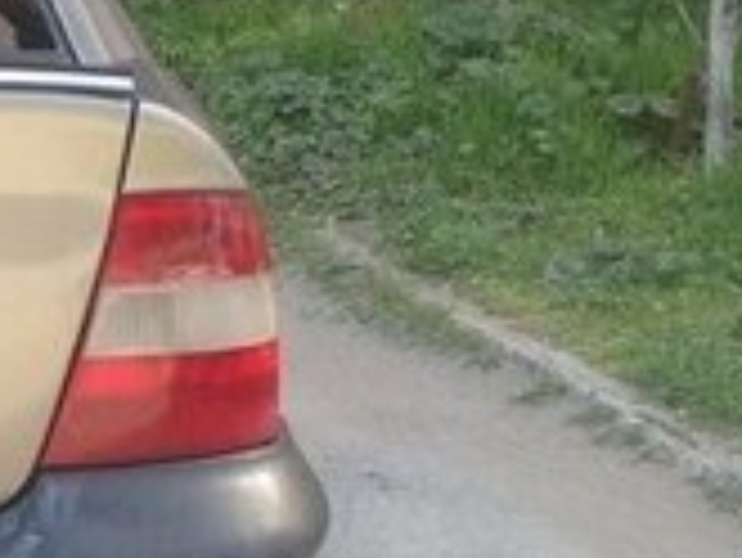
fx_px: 2832
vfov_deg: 11.2
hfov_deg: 13.6
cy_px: 367
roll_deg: -1.6
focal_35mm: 132
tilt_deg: -11.3
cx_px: -517
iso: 50
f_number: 2.4
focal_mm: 4.12
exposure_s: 1/212
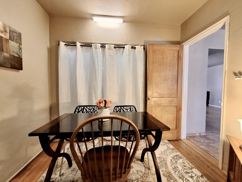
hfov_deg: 106.2
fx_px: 91
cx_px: 121
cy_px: 91
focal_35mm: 13
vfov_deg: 89.9
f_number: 2.2
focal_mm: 1.74
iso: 200
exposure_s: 1/30
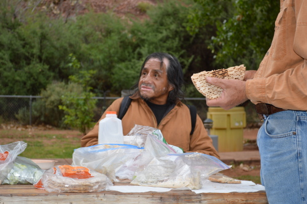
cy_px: 102
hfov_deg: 26.0
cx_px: 154
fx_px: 664
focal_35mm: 78
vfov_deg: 17.4
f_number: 5.6
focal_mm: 52
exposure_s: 1/125
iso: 100
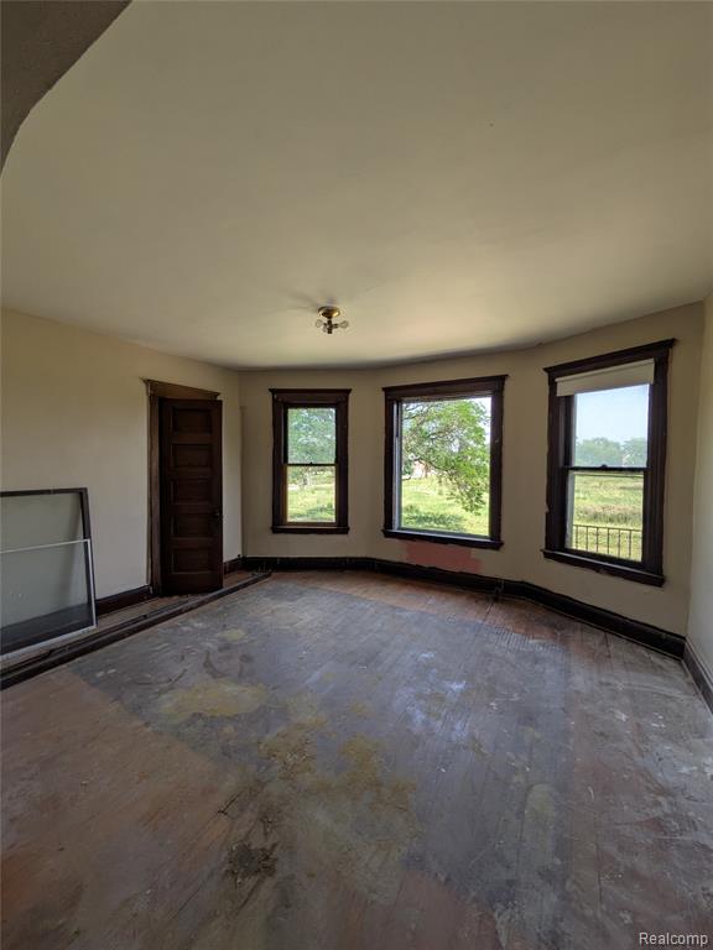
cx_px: 356
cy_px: 475
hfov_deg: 85.7
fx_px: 384
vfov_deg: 102.1
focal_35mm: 14
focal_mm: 1.83
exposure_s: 1/329
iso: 50
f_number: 2.2
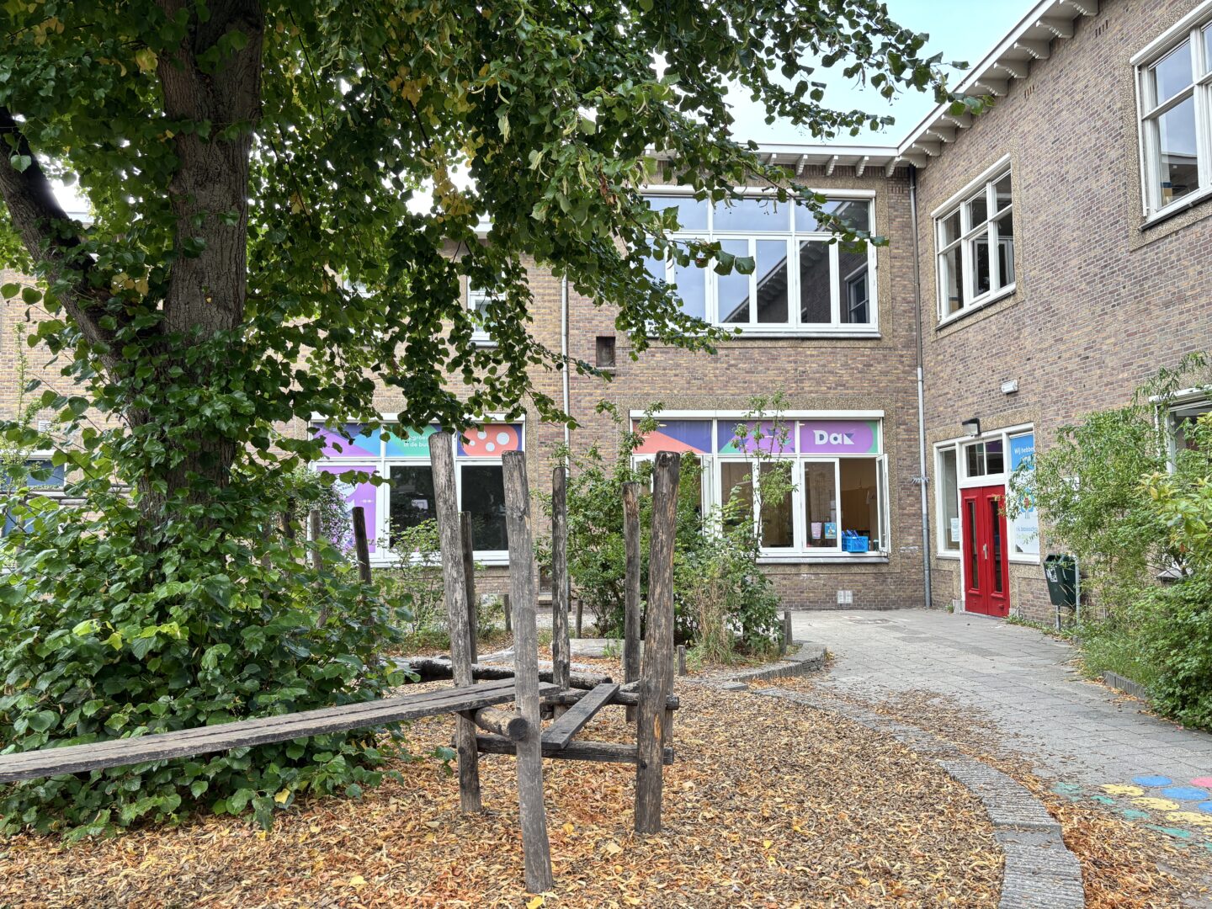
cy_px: 454
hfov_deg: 67.3
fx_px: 910
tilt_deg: +3.2
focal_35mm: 26
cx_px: 606
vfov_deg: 53.1
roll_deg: +0.3
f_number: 1.6
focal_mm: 5.96
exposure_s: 1/132
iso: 64
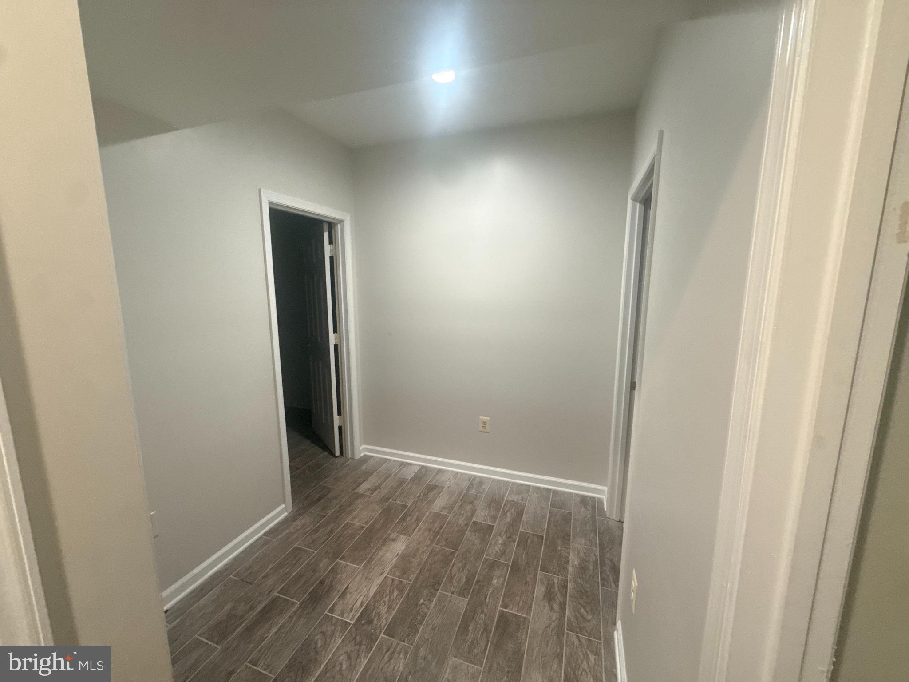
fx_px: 368
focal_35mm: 14
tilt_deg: -7.8
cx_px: 454
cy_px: 341
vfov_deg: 85.7
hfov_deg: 102.1
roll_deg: -0.7
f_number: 2.2
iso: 320
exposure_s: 1/59
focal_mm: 2.22
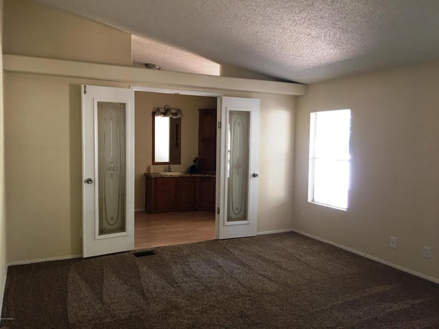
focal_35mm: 29
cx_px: 220
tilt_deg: -2.0
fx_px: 368
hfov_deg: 61.7
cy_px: 164
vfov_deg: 48.2
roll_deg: -1.3
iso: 50
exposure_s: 1/15
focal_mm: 4.15
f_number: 2.2
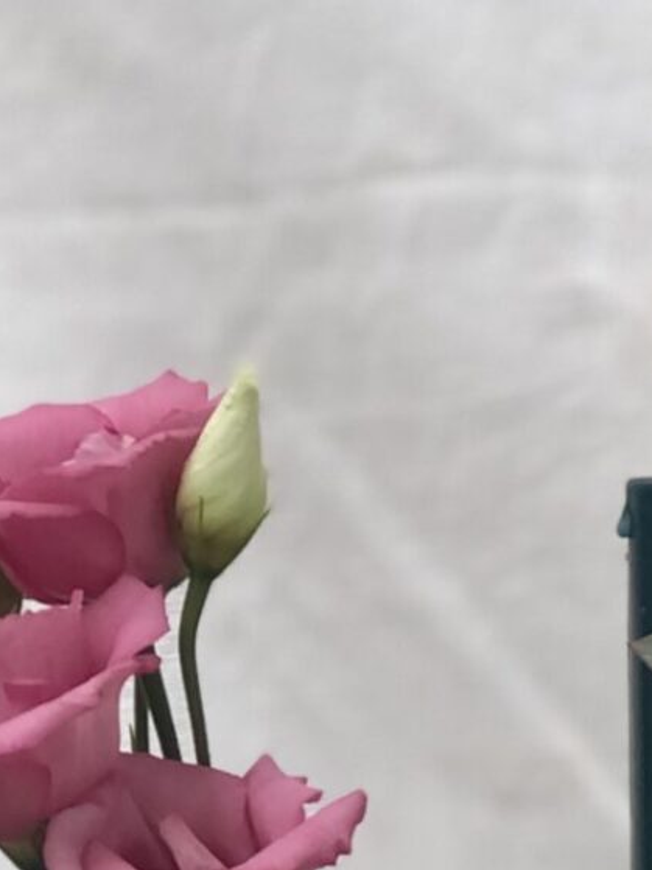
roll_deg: +1.6
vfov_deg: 7.5
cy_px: 1158
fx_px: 6557
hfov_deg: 5.6
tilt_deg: -5.0
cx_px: 1366
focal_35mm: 261
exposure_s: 1/120
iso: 40
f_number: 2.8
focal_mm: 6.6
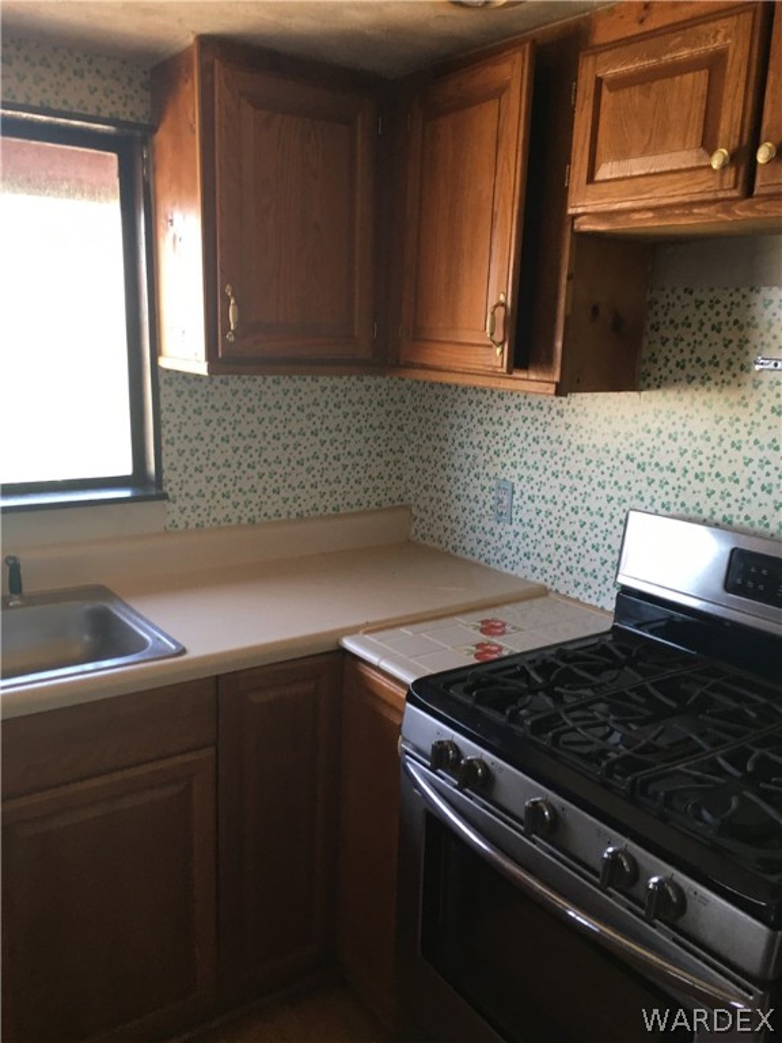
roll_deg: -0.2
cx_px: 391
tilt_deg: -10.3
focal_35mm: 29
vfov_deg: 61.7
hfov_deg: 48.2
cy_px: 522
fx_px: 874
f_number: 2.2
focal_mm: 4.15
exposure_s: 1/30
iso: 40
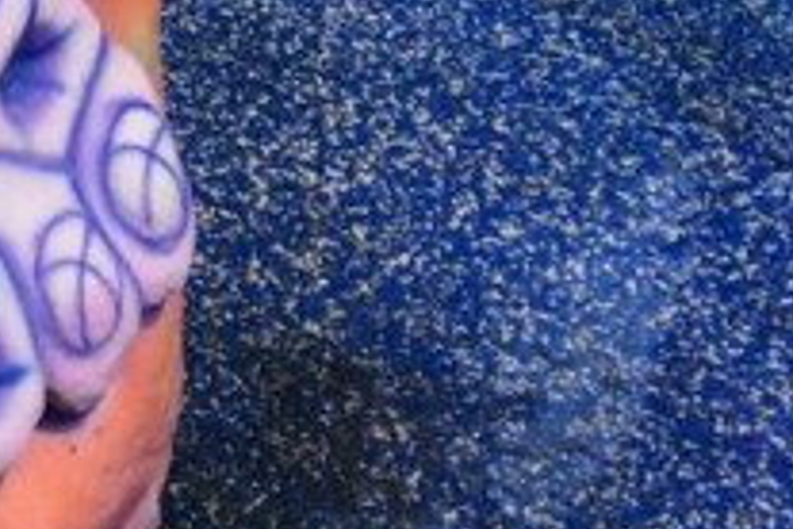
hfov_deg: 13.1
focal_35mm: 149
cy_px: -767
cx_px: -368
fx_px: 3282
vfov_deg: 8.4
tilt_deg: -21.1
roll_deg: -2.3
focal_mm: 4.15
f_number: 2.2
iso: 32
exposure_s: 1/1080
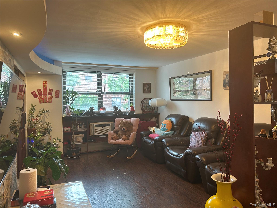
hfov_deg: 67.3
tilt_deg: -1.0
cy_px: 104
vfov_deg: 53.1
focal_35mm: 26
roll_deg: +1.0
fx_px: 208
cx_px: 138
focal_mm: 5.7
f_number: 1.5
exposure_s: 1/60
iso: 80
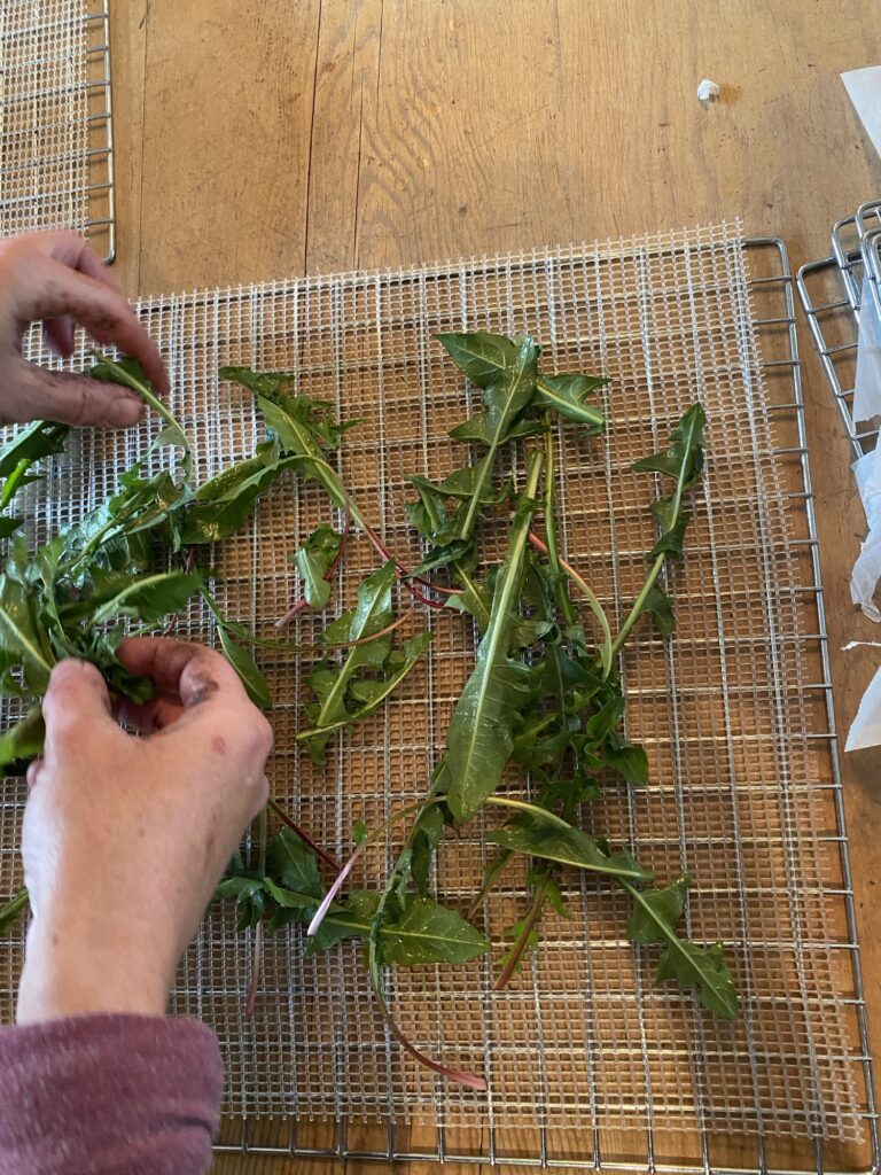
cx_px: 440
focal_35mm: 26
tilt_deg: -75.9
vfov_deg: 67.3
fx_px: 882
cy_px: 588
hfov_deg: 53.1
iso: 320
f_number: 1.8
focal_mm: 4.25
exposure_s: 1/40
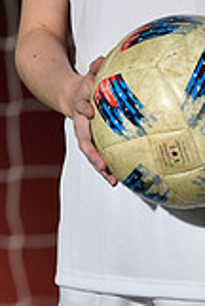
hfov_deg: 1.9
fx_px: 6123
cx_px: 143
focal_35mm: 720
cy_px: -112
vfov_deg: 2.9
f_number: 5
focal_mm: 200
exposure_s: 1/250
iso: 250
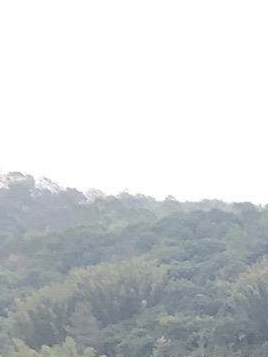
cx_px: 650
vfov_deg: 10.7
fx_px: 1599
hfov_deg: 8.7
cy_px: 883
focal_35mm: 155
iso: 64
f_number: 1.8
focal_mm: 3.99
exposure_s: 1/120
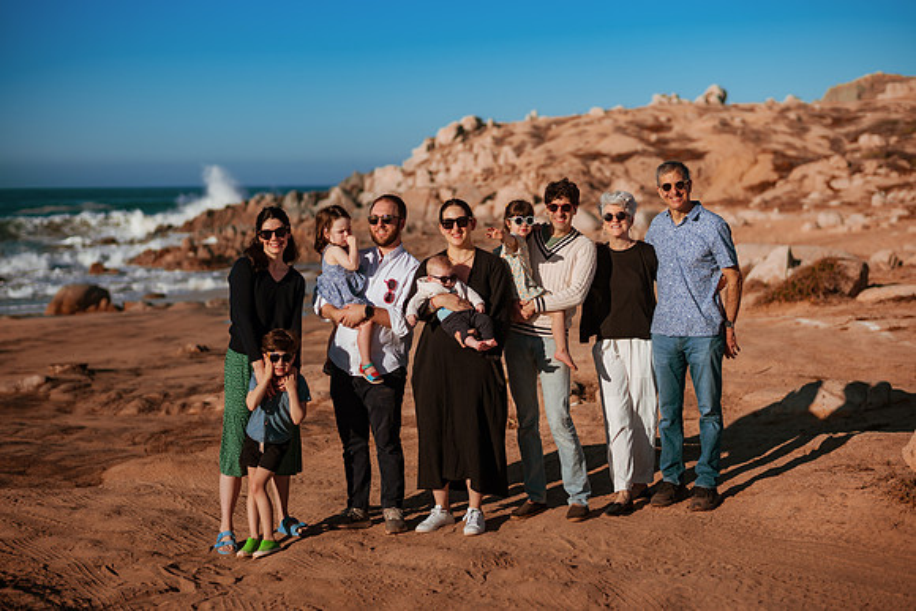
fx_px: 1476
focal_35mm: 58
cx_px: 458
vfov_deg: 23.4
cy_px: 306
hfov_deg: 34.5
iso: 50
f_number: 2.2
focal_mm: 58
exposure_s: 1/8000
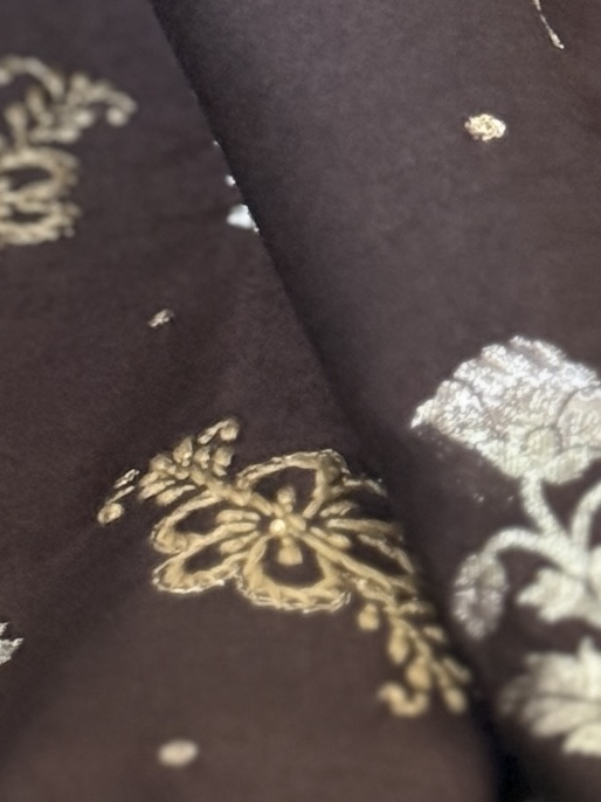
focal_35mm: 210
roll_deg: -1.1
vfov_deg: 9.4
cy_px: 140
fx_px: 4864
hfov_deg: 7.1
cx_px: 179
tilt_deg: -20.3
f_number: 1.78
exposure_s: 1/37
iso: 500
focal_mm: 6.76
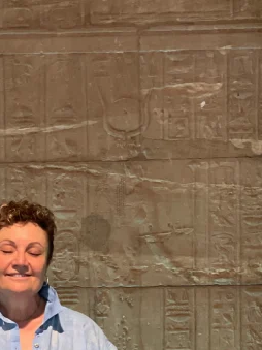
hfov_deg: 9.8
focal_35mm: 151
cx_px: 20
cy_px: 339
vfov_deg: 12.9
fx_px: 1525
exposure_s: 1/25
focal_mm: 7.5
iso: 320
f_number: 2.2
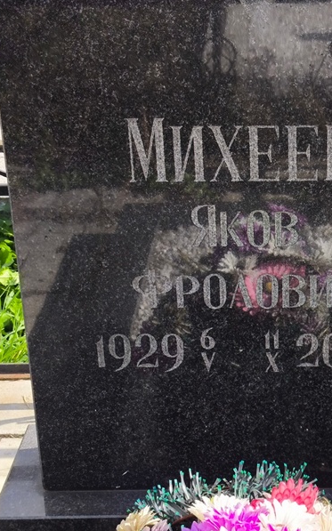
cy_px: 265
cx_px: 271
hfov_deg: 18.2
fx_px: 1028
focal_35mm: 71
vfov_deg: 29.0
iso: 50
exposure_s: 1/662
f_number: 1.7
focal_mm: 4.71
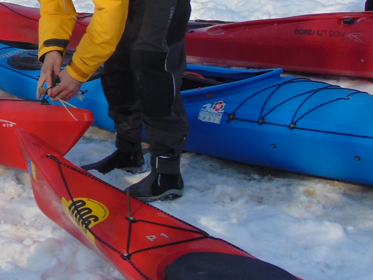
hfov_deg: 15.6
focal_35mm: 120
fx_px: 1293
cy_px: -43
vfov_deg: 12.1
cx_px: -105
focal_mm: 7.6
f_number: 8.7
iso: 80
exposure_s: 1/200
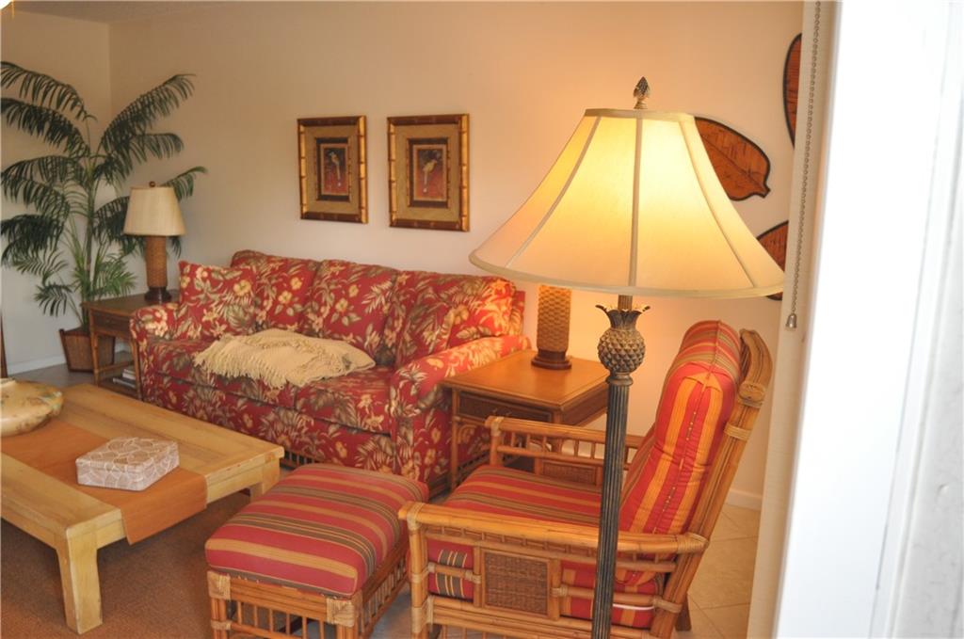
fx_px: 802
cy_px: 320
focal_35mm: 30
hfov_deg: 62.0
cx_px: 482
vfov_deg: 43.5
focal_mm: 20
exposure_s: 1/80
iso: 800
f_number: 3.5
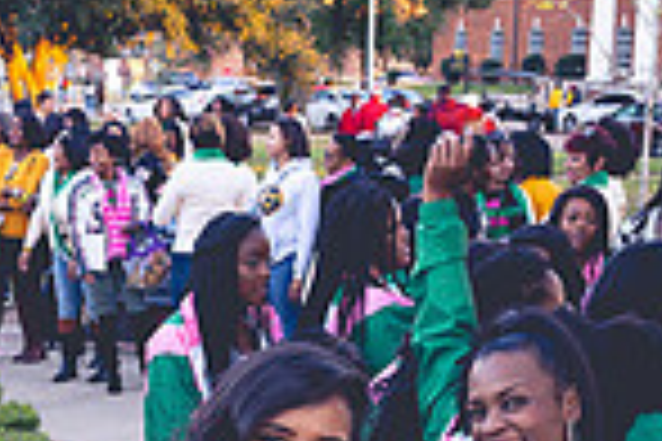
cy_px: 628
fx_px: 1526
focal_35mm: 83
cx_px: 203
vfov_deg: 15.4
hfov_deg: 24.3
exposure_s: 1/160
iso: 800
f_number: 4
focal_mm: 21
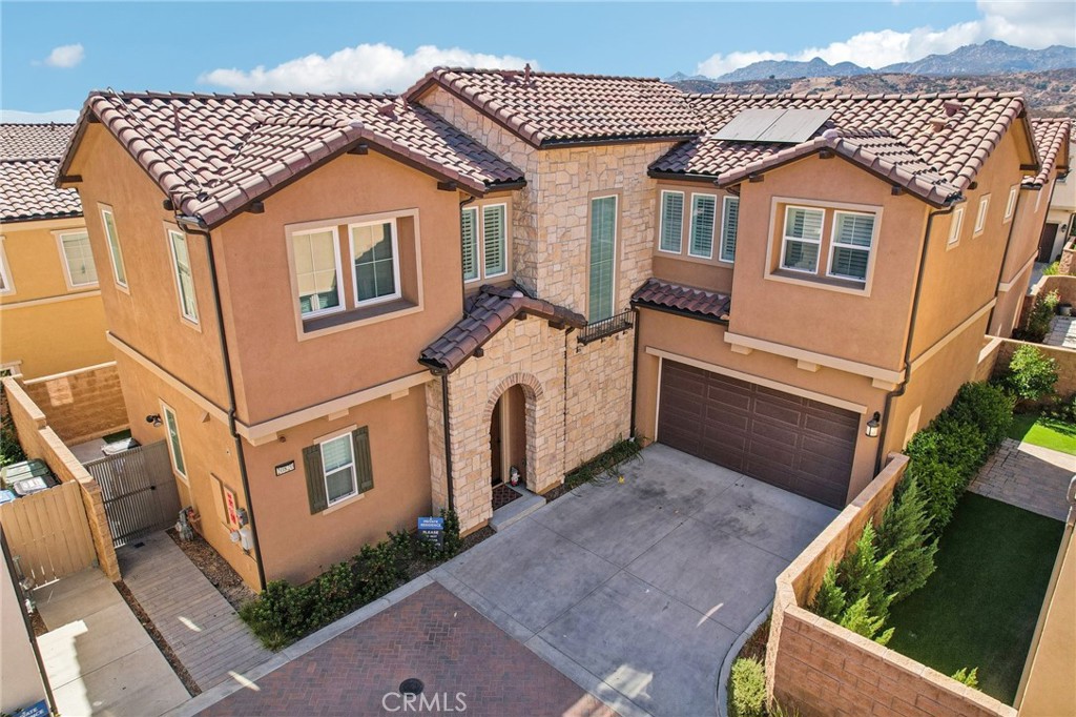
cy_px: 358
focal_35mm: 22
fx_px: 657
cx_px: 538
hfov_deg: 78.6
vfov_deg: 57.2
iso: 100
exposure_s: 1/40
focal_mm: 8.4
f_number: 2.8
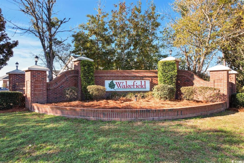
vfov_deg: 57.2
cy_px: 82
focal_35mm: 22
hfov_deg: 78.6
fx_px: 149
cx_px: 122
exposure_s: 1/80
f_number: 2.8
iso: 110
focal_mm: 8.38
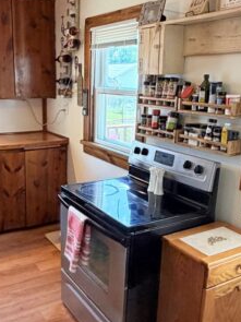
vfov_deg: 49.0
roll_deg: -2.0
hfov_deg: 37.2
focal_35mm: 38
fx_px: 353
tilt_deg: -15.2
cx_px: 74
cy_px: 168
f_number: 2.2
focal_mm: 2.22
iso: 200
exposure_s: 1/60
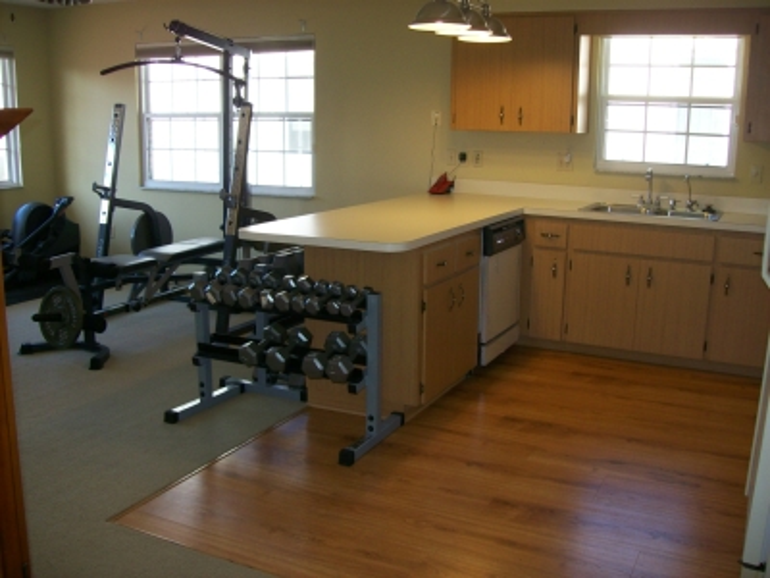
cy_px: 289
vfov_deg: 39.7
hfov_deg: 51.4
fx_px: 801
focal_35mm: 36
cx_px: 385
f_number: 2.7
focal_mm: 6
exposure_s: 1/64
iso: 80
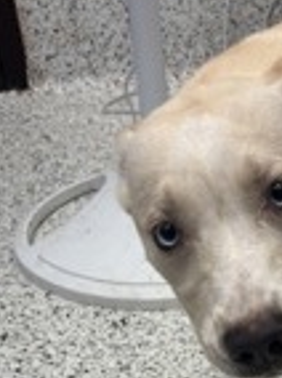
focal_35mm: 77
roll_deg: -0.4
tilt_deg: -37.6
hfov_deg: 18.8
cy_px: 434
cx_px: 243
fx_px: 839
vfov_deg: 23.5
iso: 64
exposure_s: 1/120
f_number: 1.6
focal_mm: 5.96
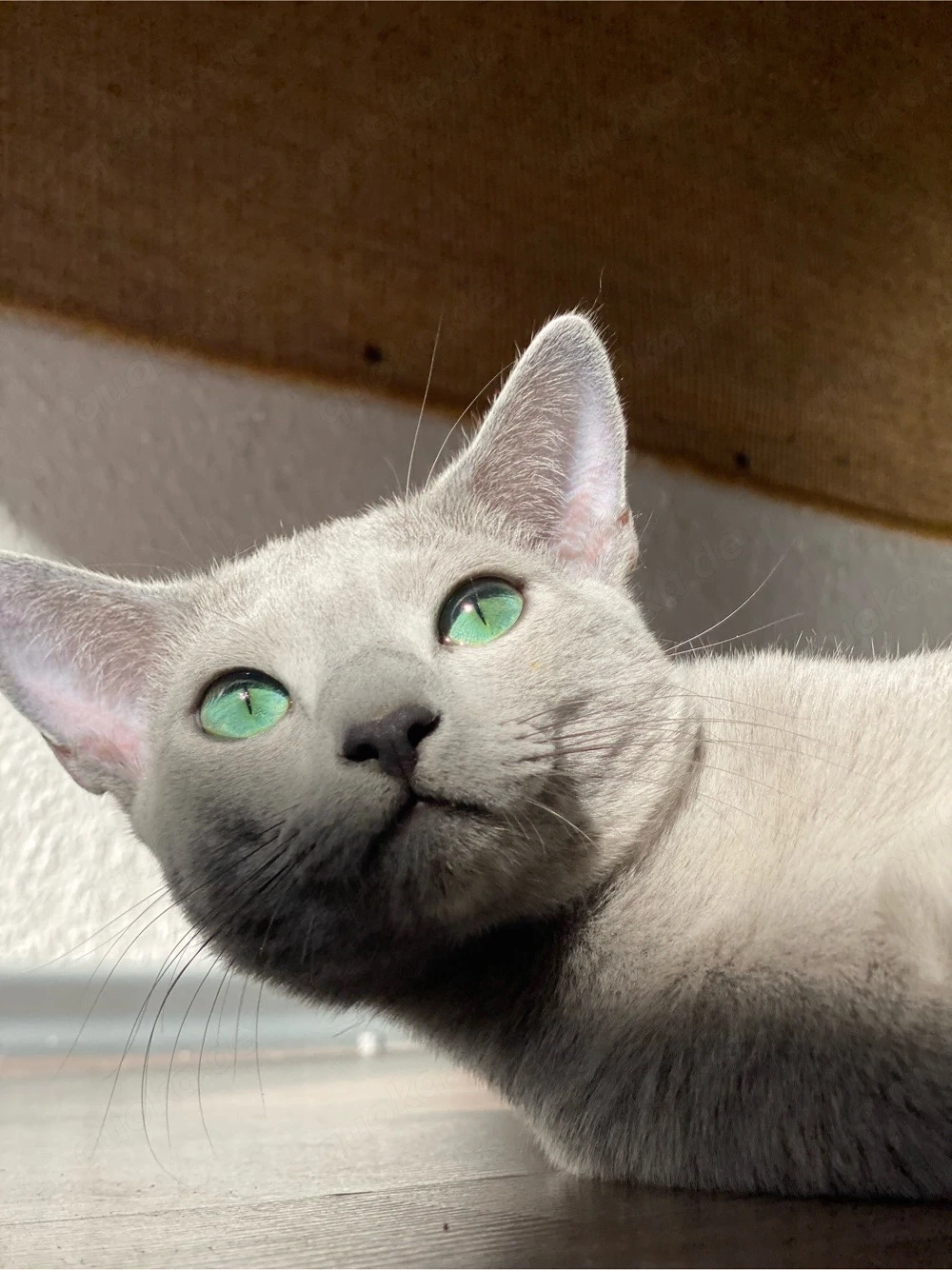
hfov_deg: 28.0
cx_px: 476
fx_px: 1907
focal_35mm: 52
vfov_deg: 36.8
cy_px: 635
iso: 20
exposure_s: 1/489
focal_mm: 6
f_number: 2
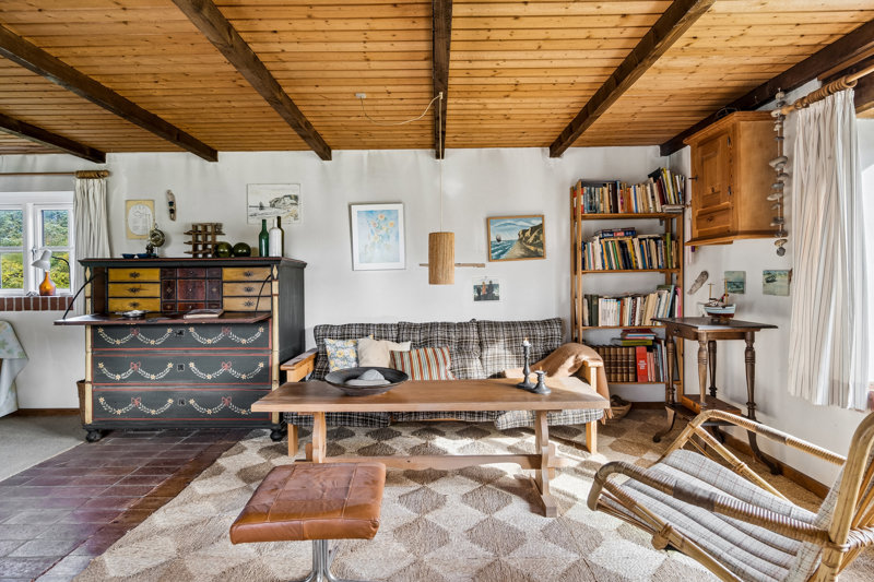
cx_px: 437
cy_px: 291
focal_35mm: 18
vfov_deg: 67.4
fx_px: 437
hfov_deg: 90.0
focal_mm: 12
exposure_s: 1/25
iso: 200
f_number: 8
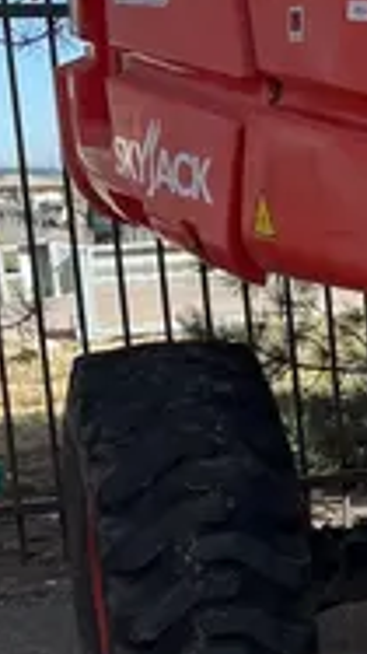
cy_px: 729
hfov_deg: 10.6
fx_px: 1923
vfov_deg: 18.5
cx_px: 489
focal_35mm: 111
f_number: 1.6
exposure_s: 1/1517
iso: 50
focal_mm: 5.1
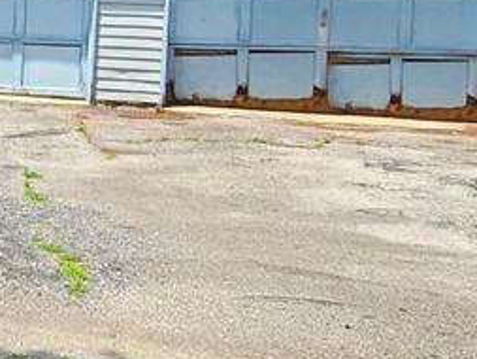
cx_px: -549
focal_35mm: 74
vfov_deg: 19.3
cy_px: -4
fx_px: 1020
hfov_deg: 16.9
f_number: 2.2
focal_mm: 2.2
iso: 50
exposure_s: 1/788
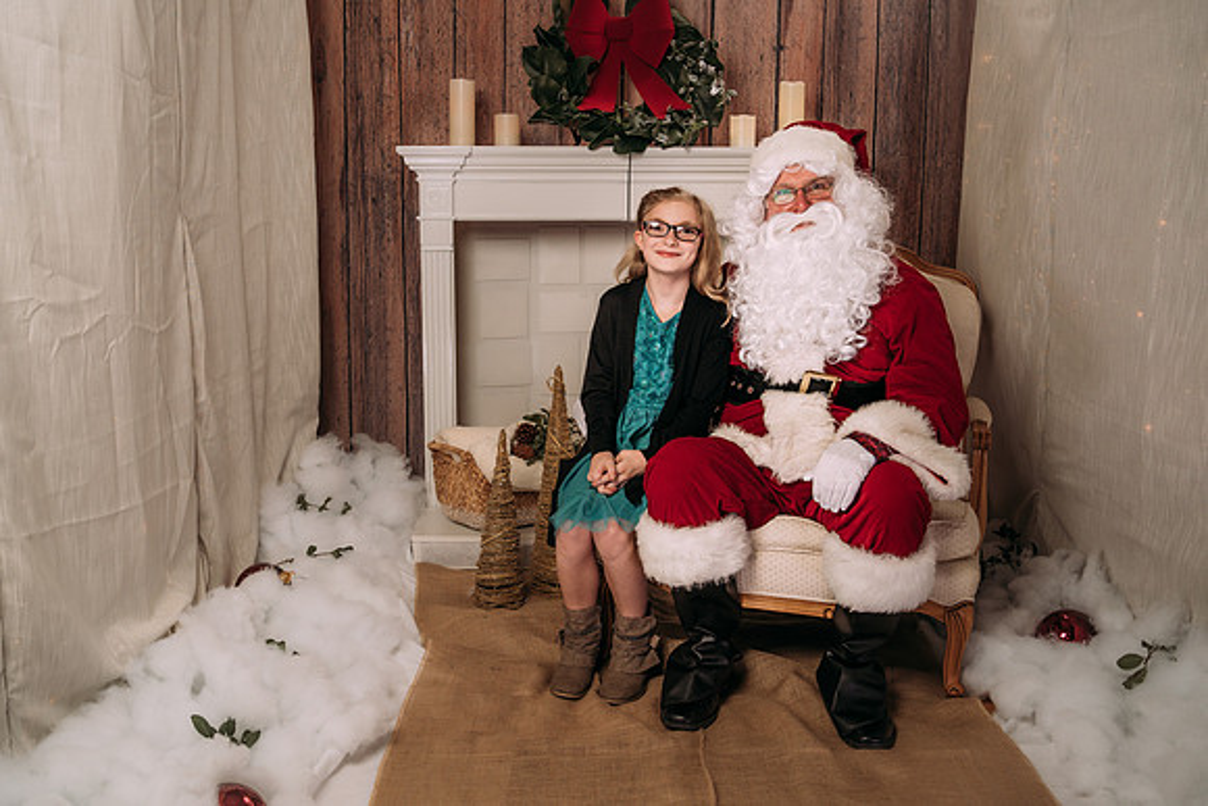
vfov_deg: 34.2
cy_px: 400
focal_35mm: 39
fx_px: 1310
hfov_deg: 49.5
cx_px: 571
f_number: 6.3
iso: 100
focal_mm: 35
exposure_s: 1/100
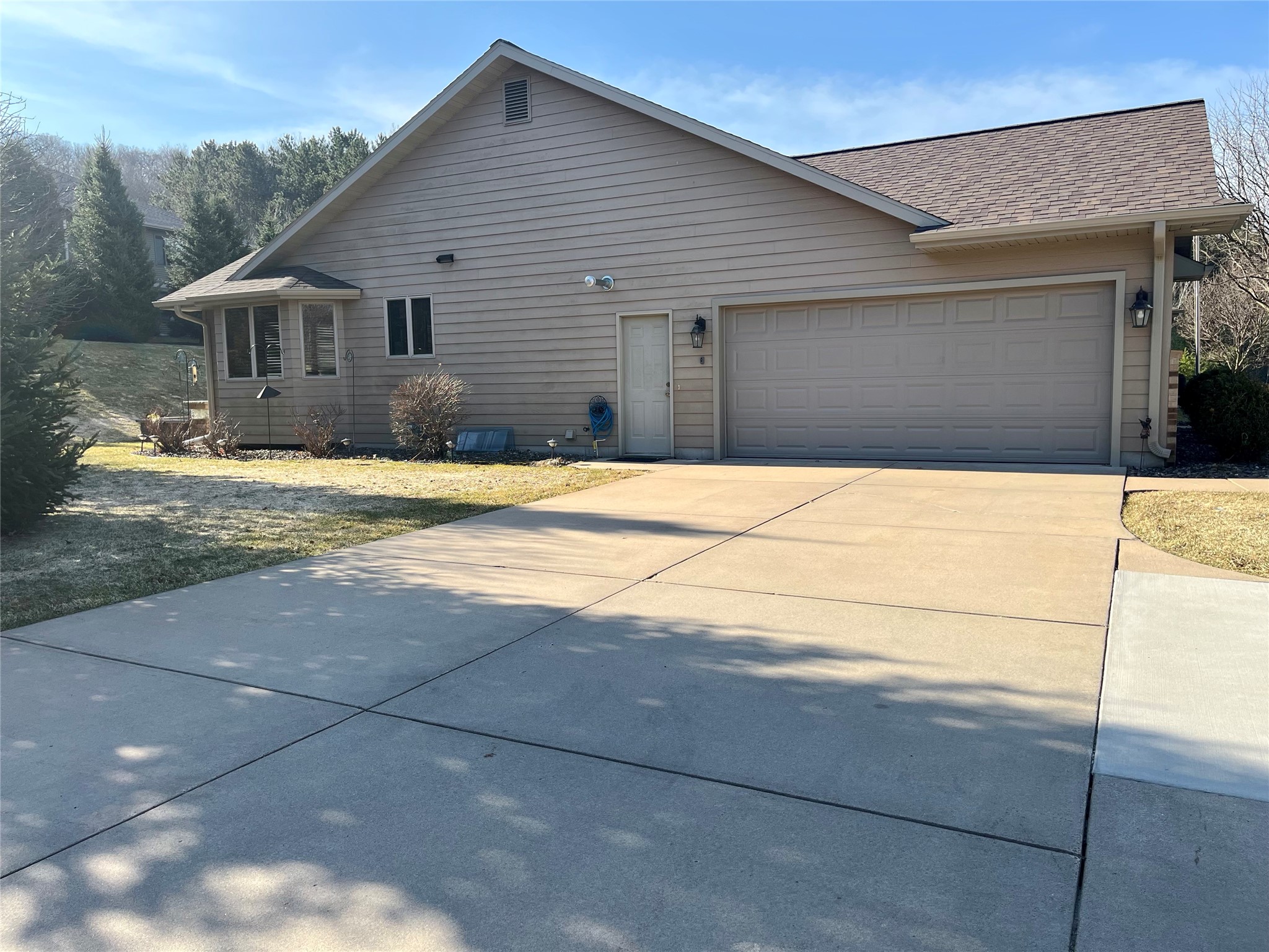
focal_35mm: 26
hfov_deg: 67.3
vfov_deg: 53.1
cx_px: 634
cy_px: 476
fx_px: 953
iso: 50
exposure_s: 1/1832
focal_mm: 5.1
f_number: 1.6
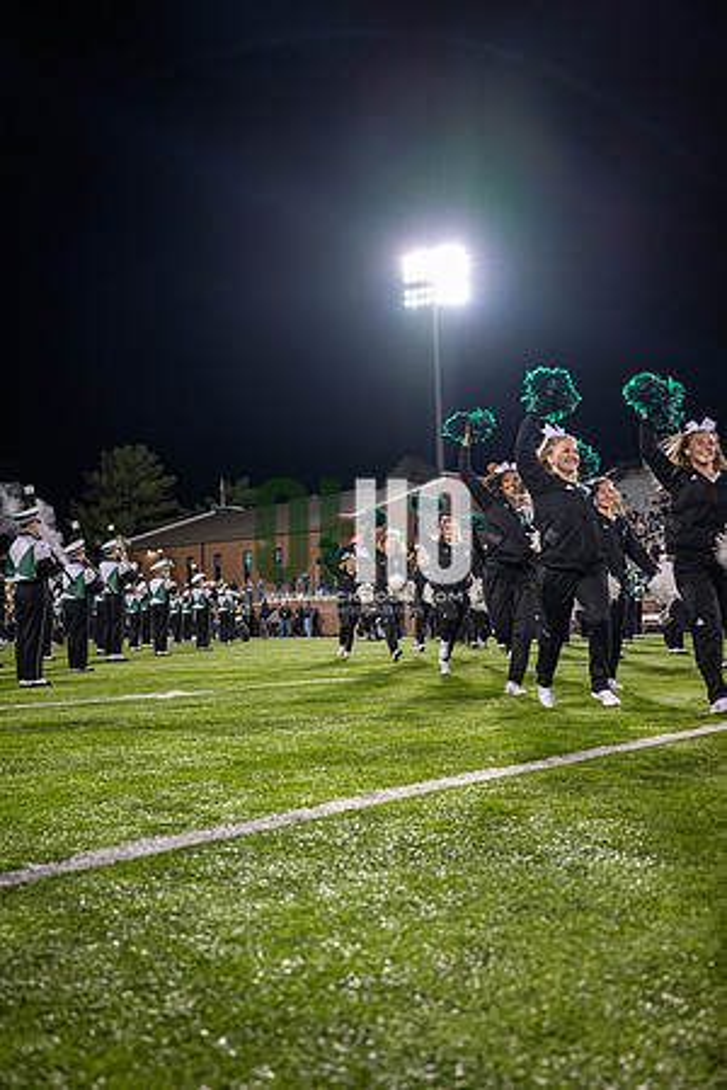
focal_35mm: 34
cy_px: 545
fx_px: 1030
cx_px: 364
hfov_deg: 38.9
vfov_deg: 55.8
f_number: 3.2
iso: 1250
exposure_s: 1/500
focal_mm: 34
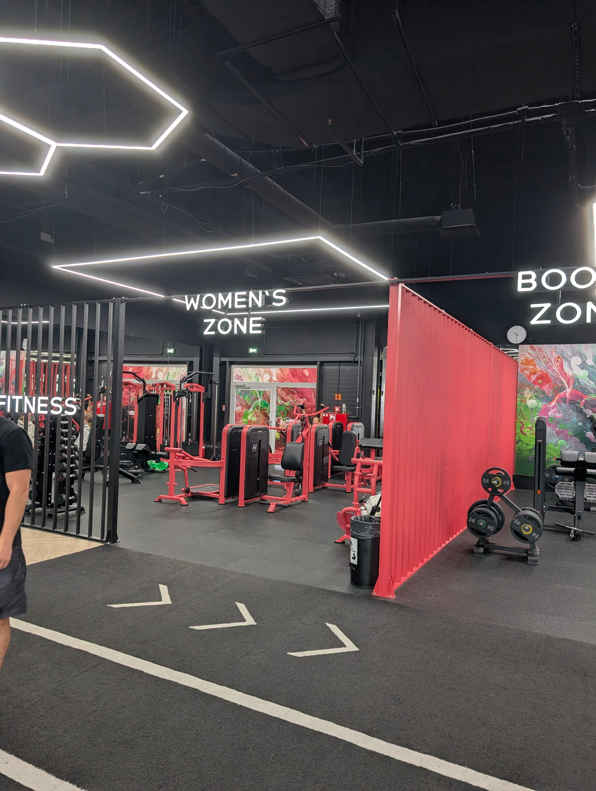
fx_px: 550
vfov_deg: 71.5
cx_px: 298
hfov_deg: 56.9
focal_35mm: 24
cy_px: 396
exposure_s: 1/39.8
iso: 88
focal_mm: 6.9
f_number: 1.68
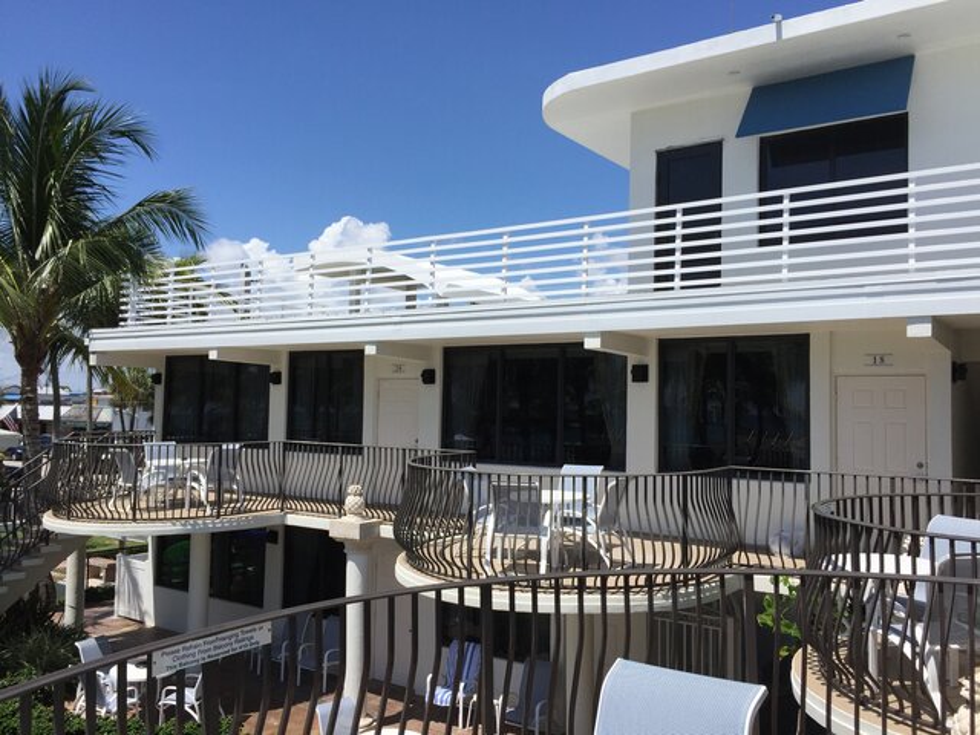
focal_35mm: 29
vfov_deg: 48.2
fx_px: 821
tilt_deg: +0.8
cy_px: 368
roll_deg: -1.9
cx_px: 490
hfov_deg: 61.7
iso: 32
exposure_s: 1/3597
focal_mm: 4.15
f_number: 2.2
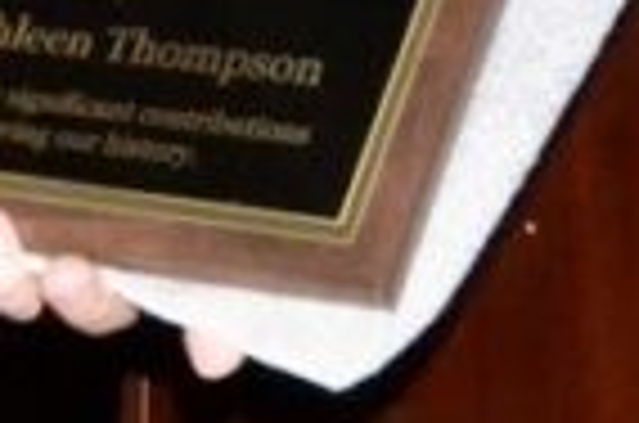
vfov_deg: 4.3
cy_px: -632
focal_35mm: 315
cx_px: -1008
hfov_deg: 6.2
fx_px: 5572
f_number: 20
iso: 3200
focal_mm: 29
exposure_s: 1/60
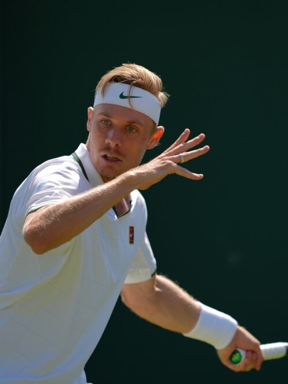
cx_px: 155
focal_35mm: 580
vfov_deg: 3.4
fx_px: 6436
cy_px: 192
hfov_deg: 2.6
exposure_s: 1/3200
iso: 200
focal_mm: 400
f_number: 2.8
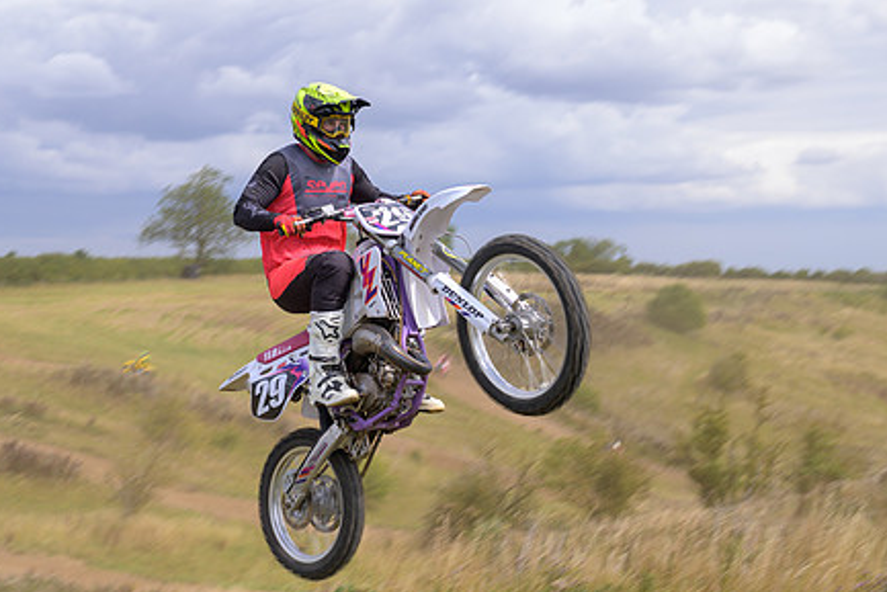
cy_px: 335
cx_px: 268
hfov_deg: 32.5
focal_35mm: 61
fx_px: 1503
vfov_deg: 22.3
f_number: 4
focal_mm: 40
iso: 50
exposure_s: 1/320
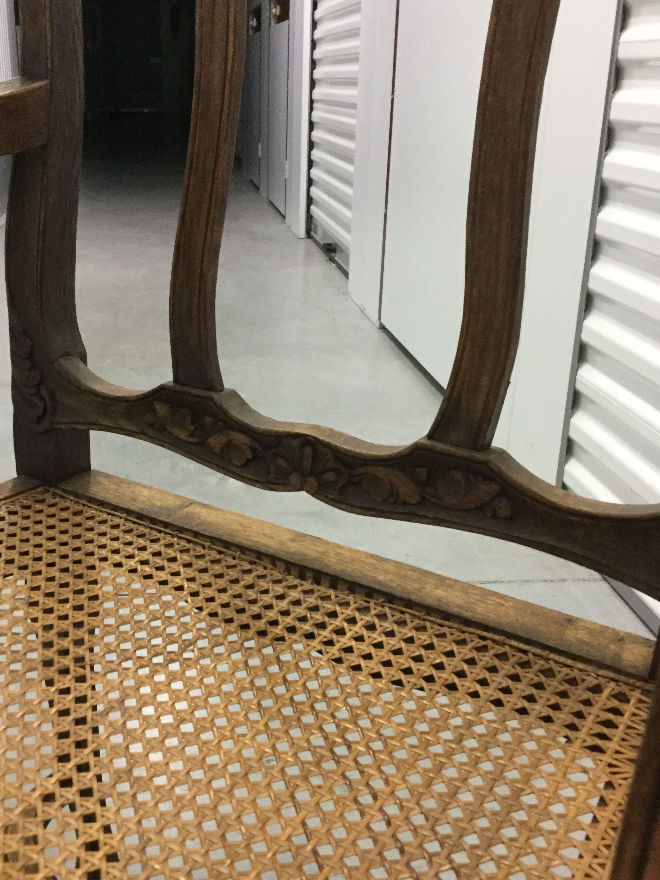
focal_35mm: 39
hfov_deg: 36.6
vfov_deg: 47.8
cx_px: 248
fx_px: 991
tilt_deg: -22.5
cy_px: 490
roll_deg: +1.2
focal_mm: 3.3
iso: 250
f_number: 2.4
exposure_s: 1/33
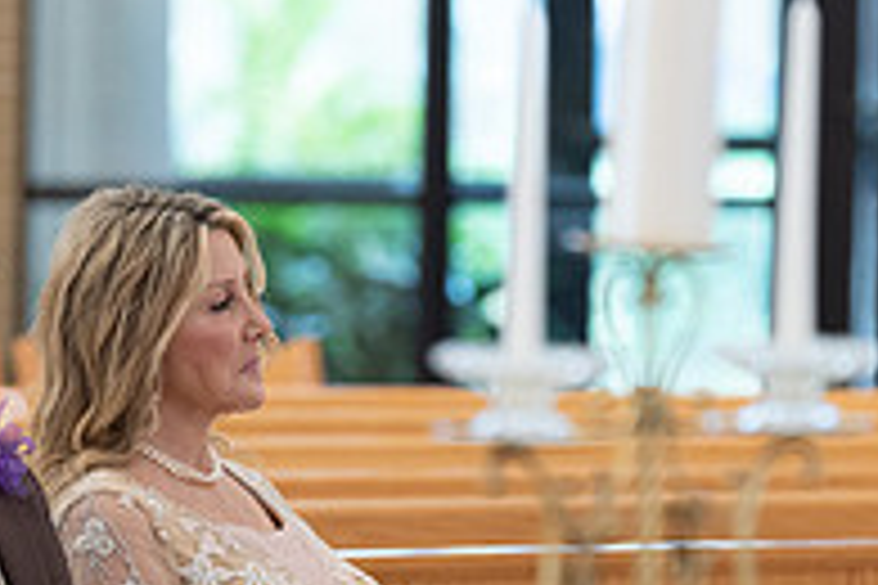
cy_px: 826
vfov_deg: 2.3
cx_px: 243
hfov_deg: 3.5
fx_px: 14535
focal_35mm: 596
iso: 2500
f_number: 4
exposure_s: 1/125
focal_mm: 200
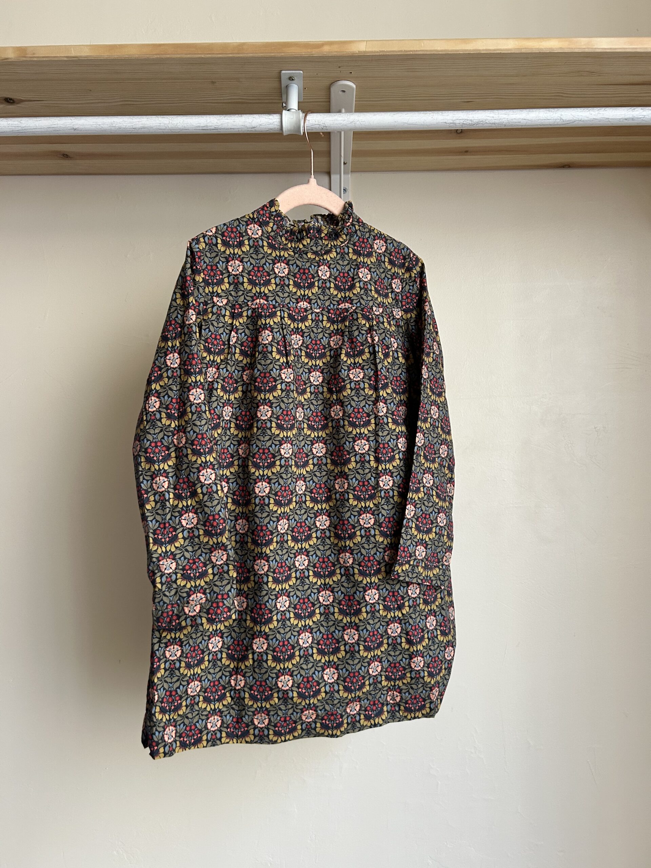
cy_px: 434
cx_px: 326
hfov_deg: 53.1
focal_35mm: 26
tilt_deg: +1.5
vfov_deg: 67.3
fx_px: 652
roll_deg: +0.1
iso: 125
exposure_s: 1/71
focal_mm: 5.7
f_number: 1.5
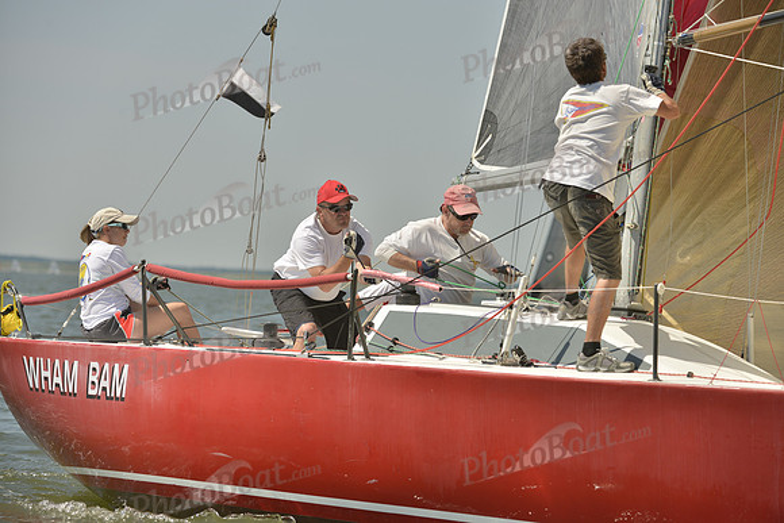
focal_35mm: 220
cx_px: 392
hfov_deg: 9.4
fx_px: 4792
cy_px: 262
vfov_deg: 6.2
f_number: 7.1
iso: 200
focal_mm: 220
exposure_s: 1/1000
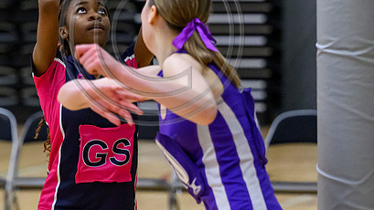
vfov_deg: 3.8
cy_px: 71
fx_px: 3193
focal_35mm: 322
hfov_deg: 6.7
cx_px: 118
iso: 6400
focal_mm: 140
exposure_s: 1/1000
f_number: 3.5
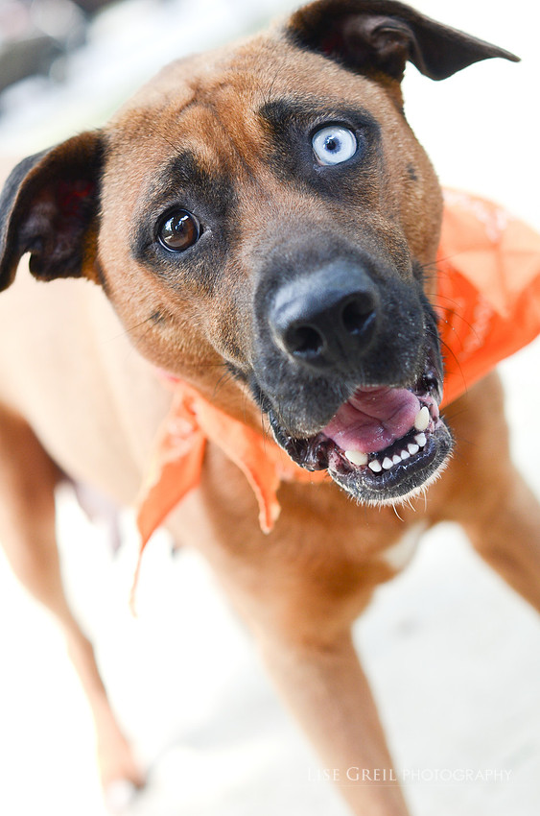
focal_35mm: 75
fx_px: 1695
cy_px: 408
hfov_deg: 18.1
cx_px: 270
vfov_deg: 27.0
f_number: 3.2
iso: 320
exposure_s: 1/640
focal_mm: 50
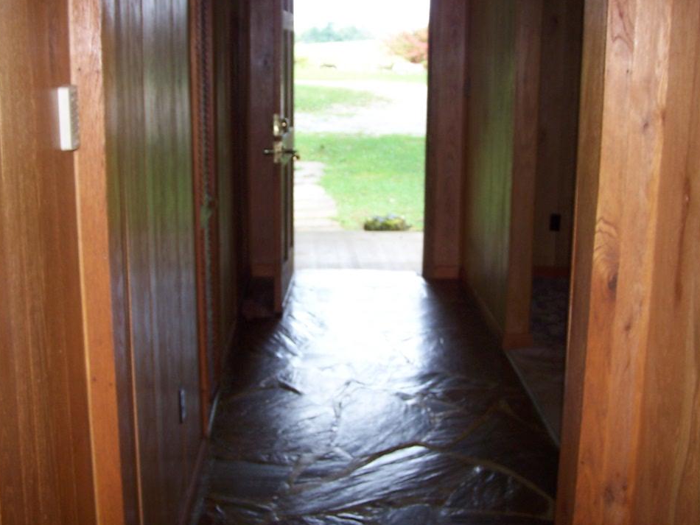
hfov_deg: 39.6
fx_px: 971
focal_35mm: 48
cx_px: 350
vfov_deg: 30.3
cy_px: 253
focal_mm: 6.3
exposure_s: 1/60
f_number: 2.8
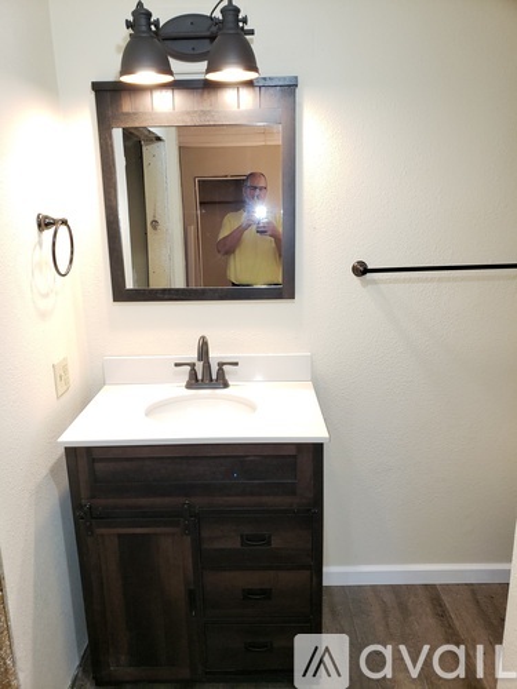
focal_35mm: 26
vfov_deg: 67.3
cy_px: 344
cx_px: 258
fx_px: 518
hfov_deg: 53.1
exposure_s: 1/24
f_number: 2.4
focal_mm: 4.3
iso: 125
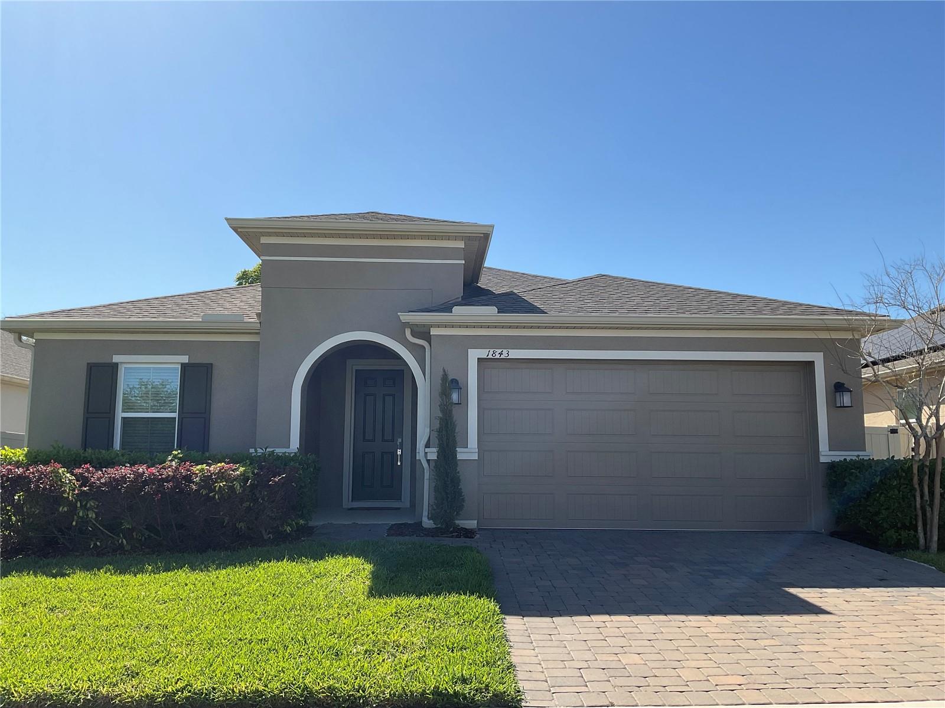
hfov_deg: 61.7
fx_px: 792
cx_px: 472
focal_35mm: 29
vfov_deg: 48.2
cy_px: 354
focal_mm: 3
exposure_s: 1/1984
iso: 16
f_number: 1.8
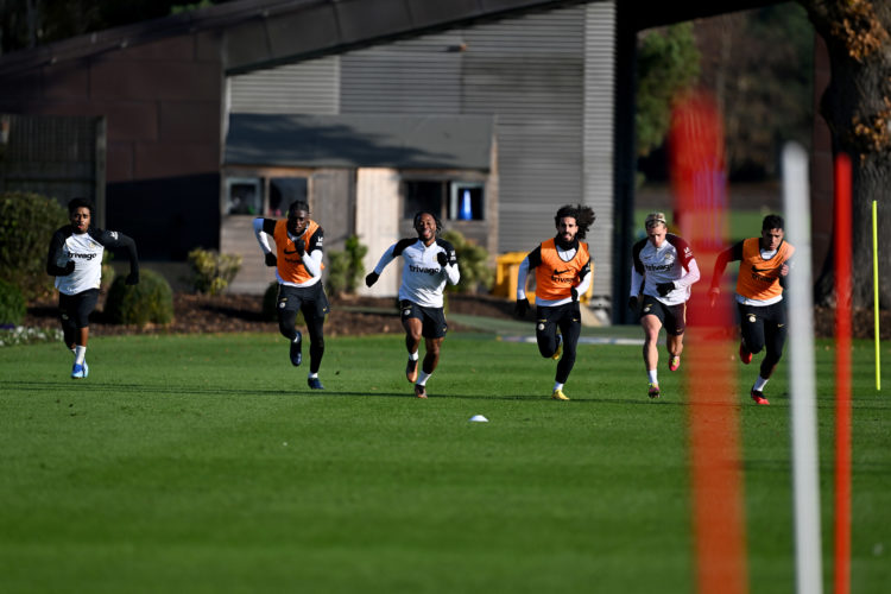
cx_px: 446
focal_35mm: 400
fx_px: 9899
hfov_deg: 5.2
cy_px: 297
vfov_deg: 3.4
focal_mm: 400
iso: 200
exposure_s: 1/4000
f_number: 3.2
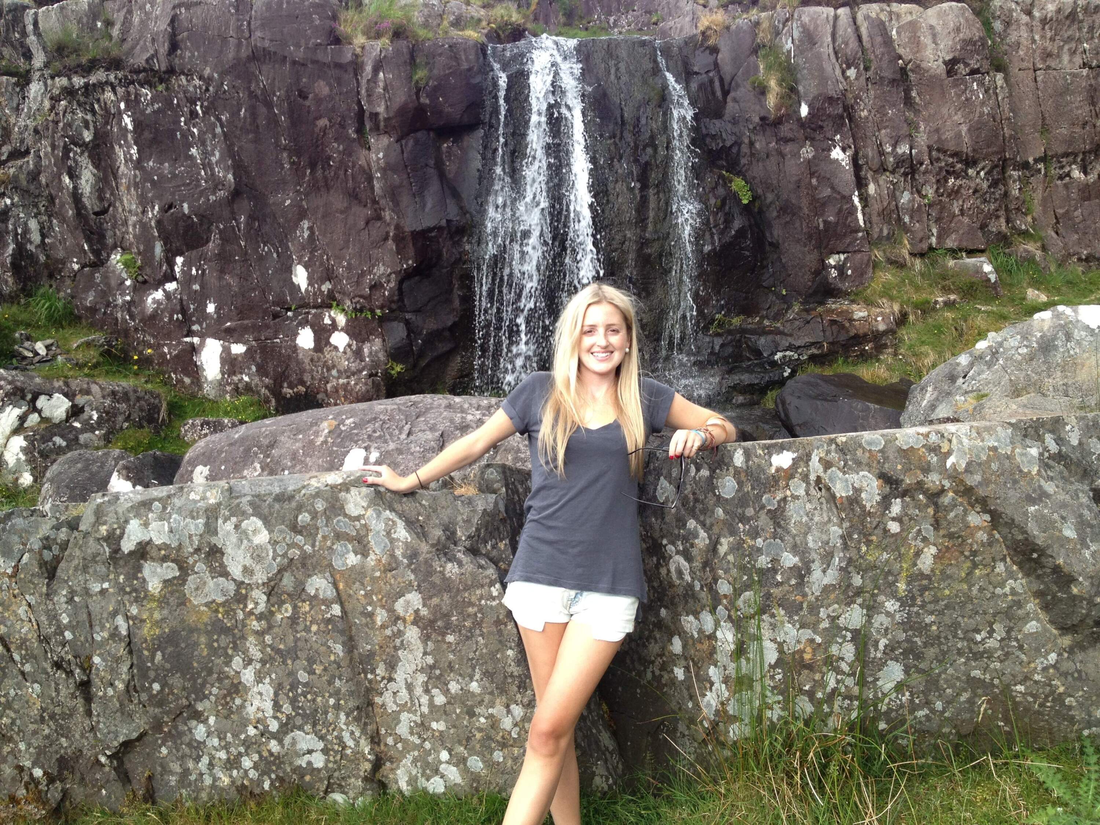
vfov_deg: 40.7
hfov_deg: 52.6
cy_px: 412
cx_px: 550
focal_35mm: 35
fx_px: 1112
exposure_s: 1/270
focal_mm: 4.28
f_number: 2.4
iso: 64
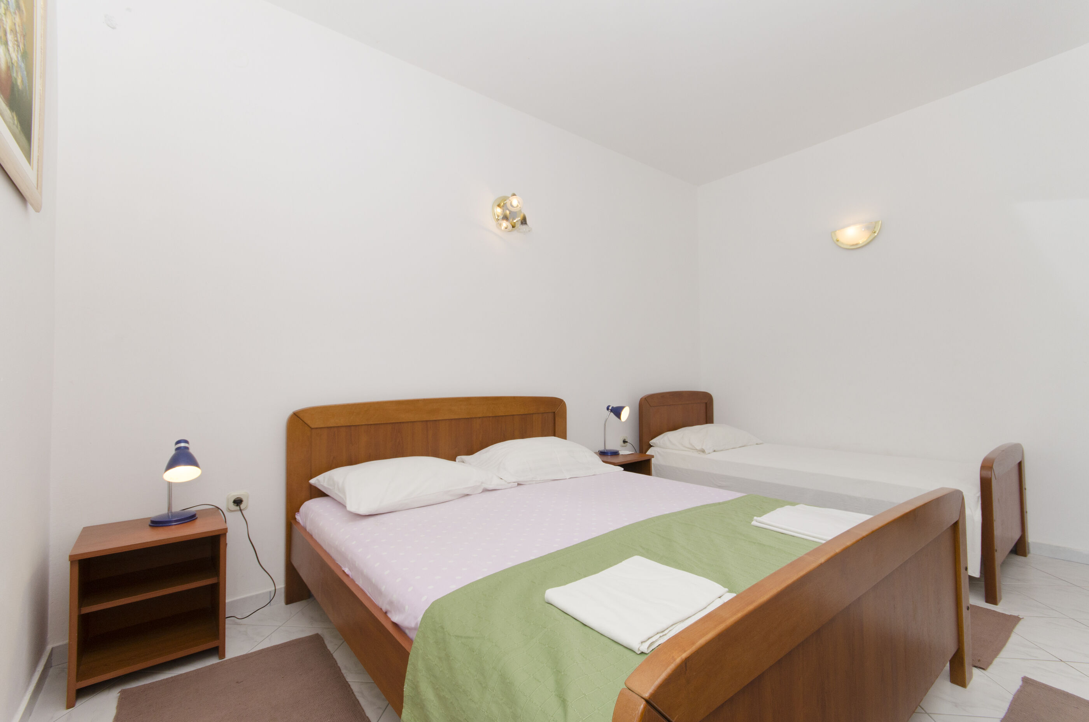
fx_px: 453
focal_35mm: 15
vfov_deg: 77.1
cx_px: 544
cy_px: 361
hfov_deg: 100.5
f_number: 8
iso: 250
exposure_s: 1/200
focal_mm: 10
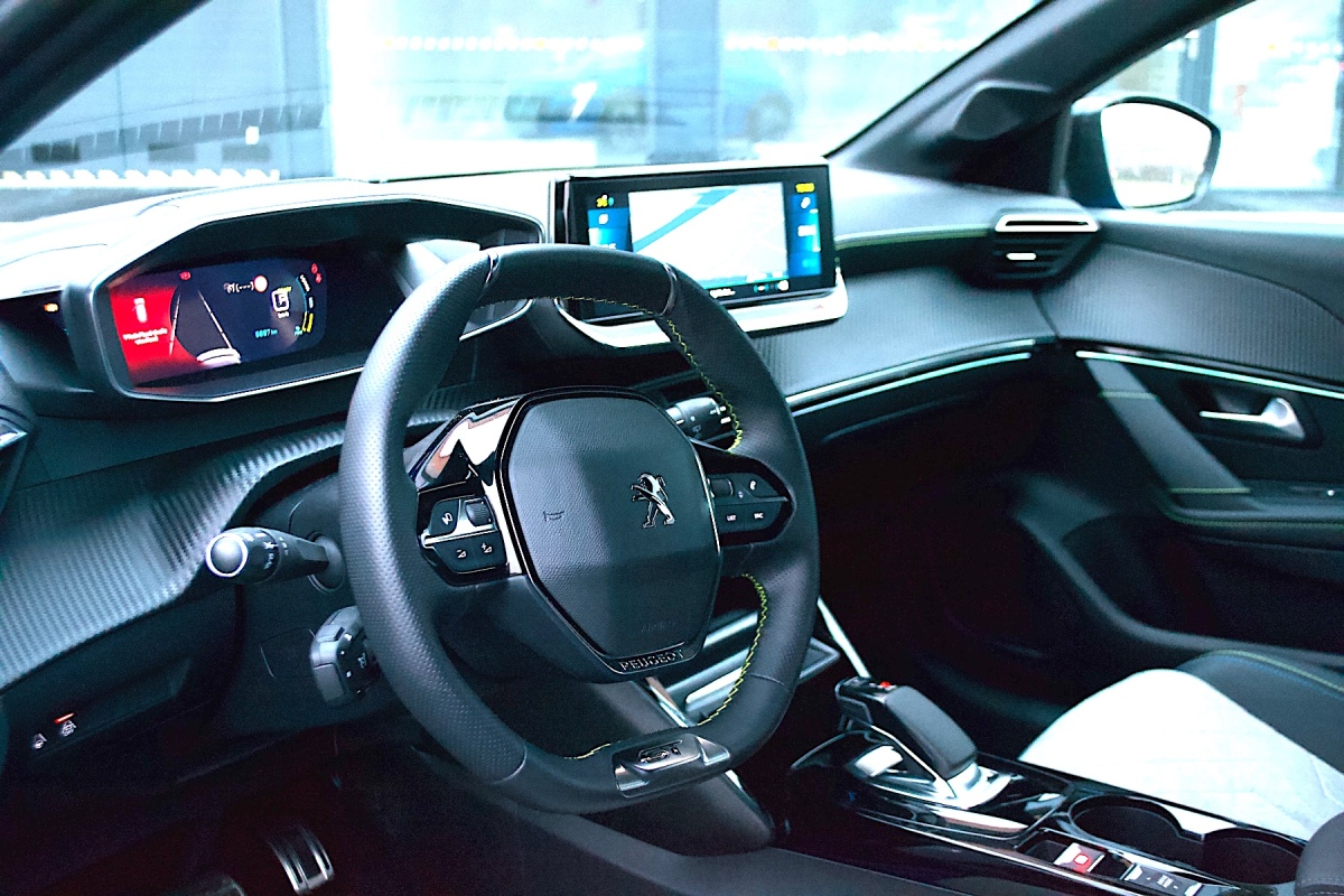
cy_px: 448
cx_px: 672
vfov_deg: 34.2
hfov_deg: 49.6
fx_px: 1456
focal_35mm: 39
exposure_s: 1/60
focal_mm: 26
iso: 3200
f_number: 4.2
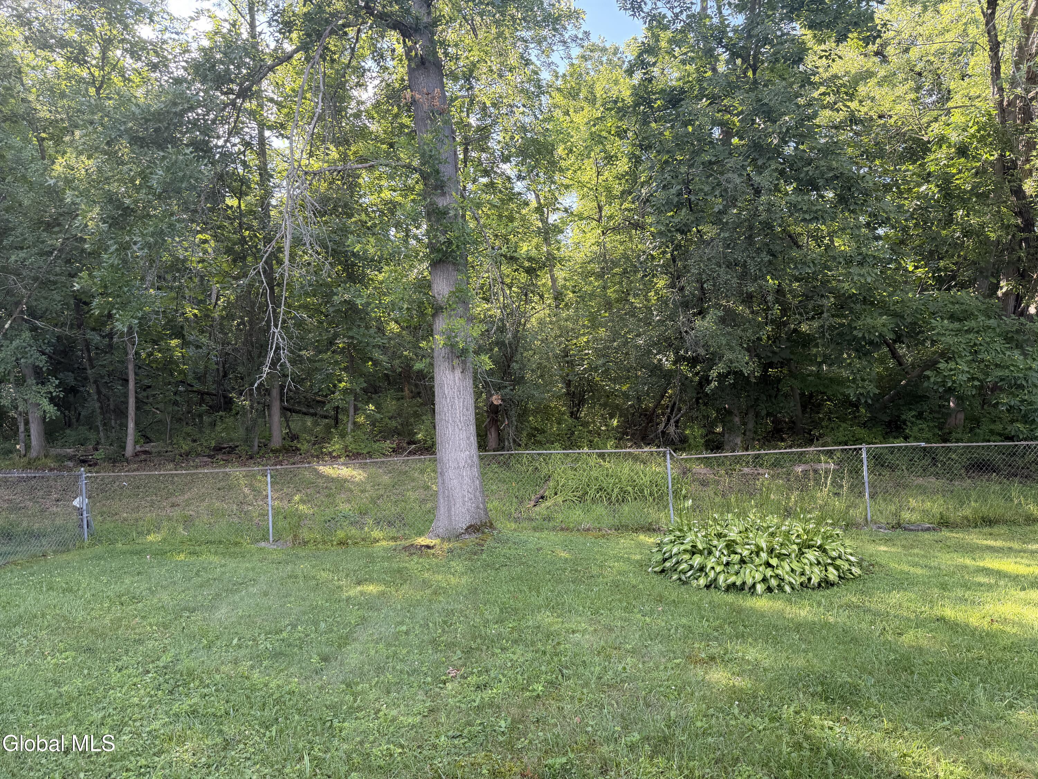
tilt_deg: +0.3
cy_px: 390
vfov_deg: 56.8
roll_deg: +1.2
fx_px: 720
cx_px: 519
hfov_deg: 71.6
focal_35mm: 24
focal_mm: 6.76
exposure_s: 1/235
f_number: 1.78
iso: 80
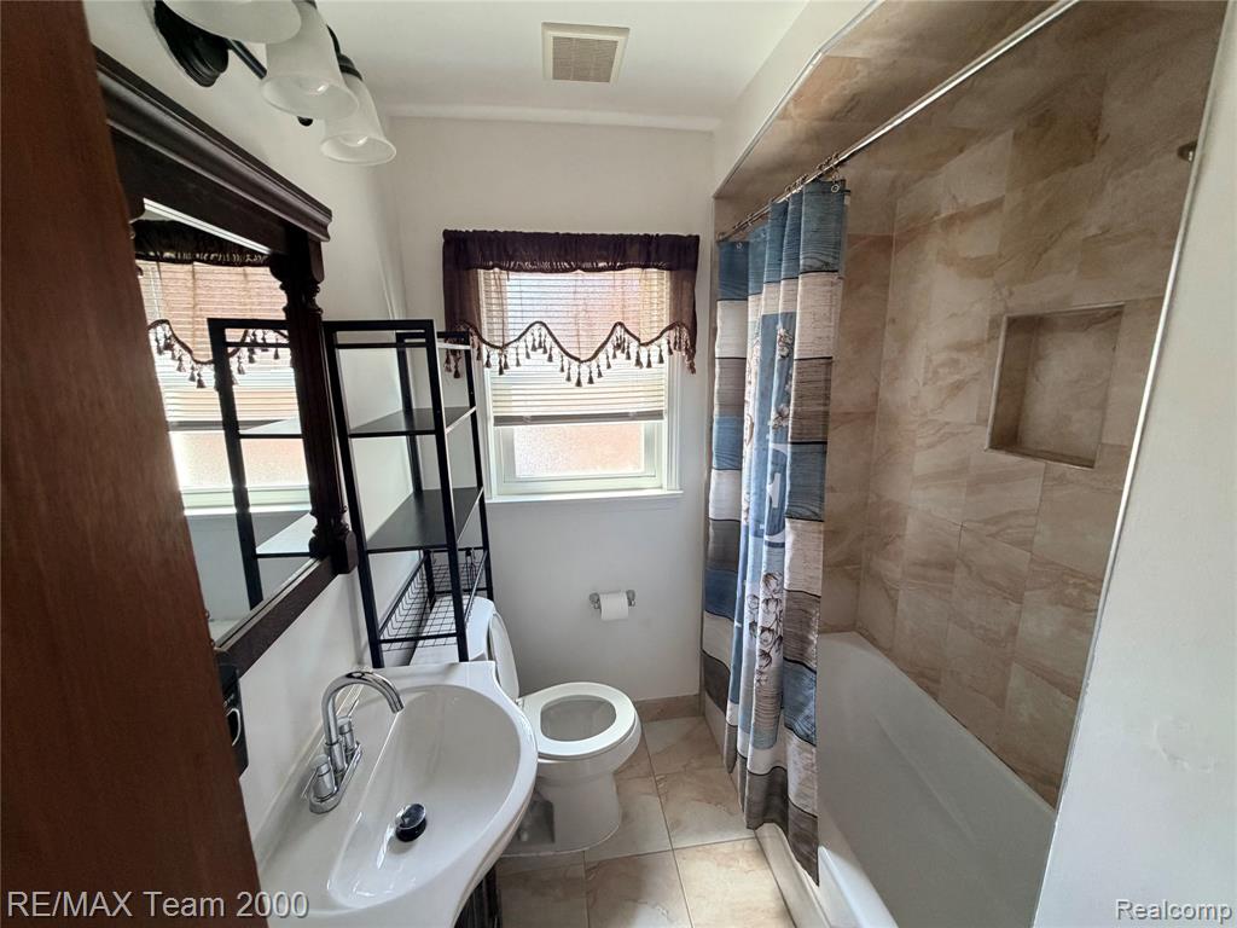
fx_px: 500
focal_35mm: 14
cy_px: 464
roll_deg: +1.3
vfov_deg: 85.7
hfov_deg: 102.1
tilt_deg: -10.8
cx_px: 618
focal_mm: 2.22
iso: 250
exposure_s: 1/60
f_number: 2.2
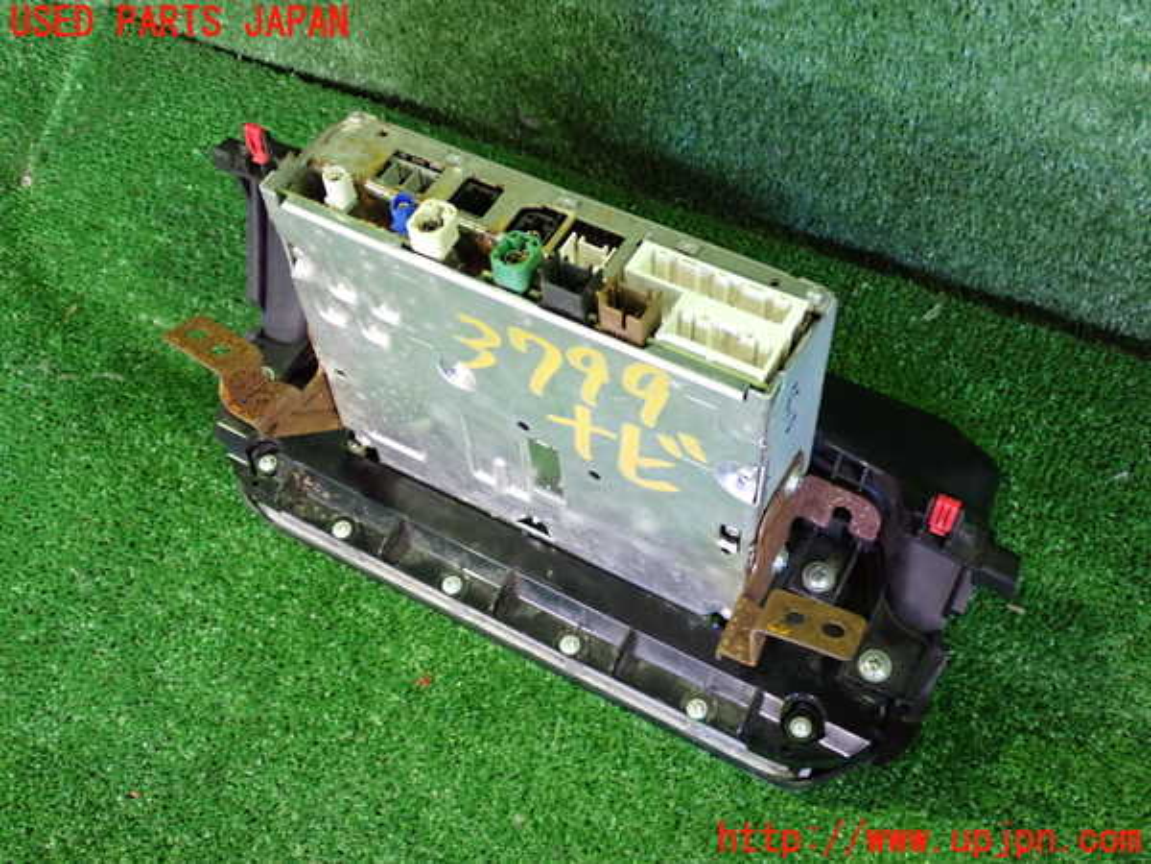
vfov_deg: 37.7
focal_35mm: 38
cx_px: 576
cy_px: 432
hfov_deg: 49.0
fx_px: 1264
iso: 800
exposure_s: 1/25
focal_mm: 6.83
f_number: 2.7
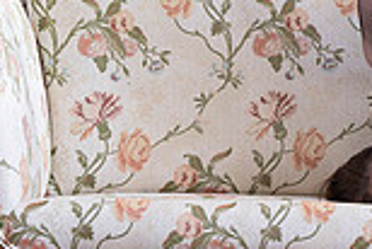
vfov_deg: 3.5
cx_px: 515
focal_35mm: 394
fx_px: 4075
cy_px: -42
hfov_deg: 5.2
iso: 320
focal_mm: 100
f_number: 6.3
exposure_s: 1/40
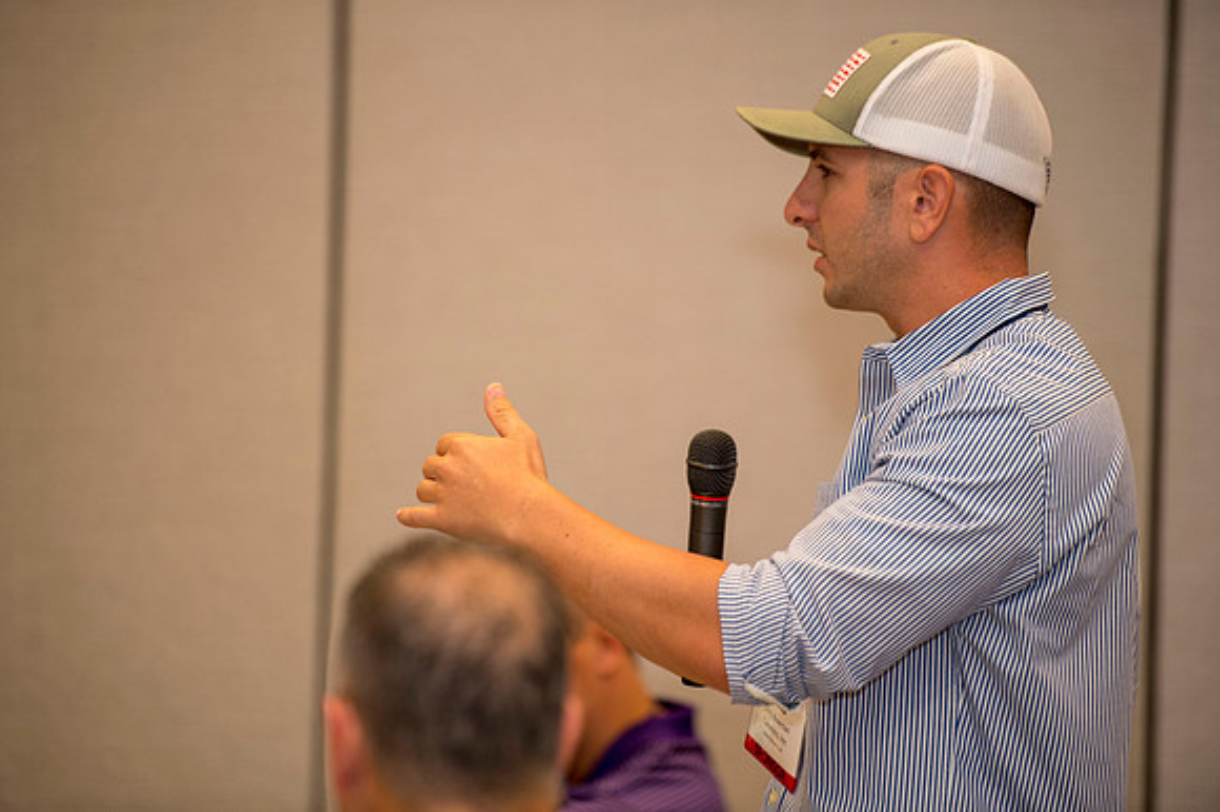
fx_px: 6774
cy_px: 406
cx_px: 610
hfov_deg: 10.3
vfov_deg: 6.9
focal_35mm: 200
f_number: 2.8
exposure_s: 1/250
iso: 1250
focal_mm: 200
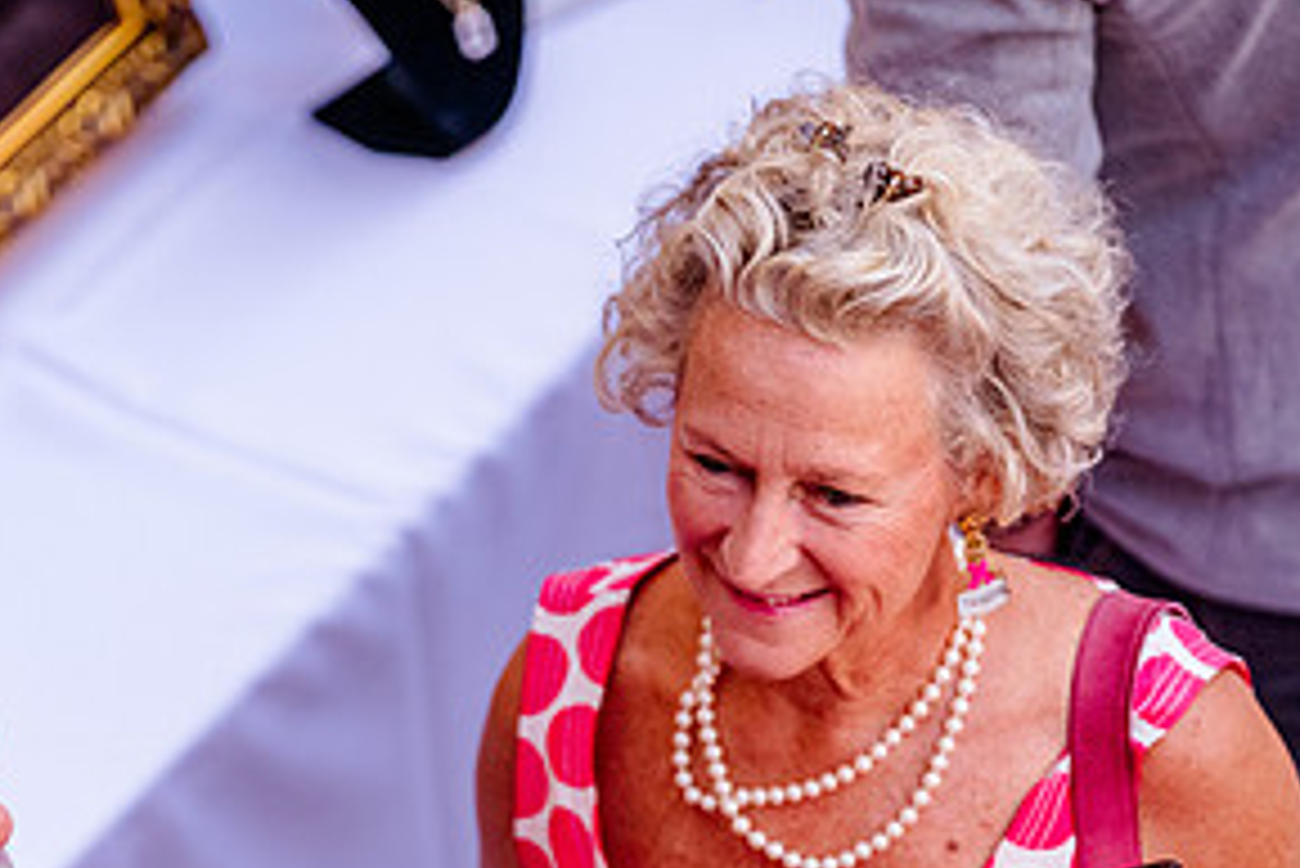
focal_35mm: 398
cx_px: 341
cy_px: 844
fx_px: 14379
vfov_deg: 3.5
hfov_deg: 5.2
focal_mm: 180
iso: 1600
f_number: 2.8
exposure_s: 1/250
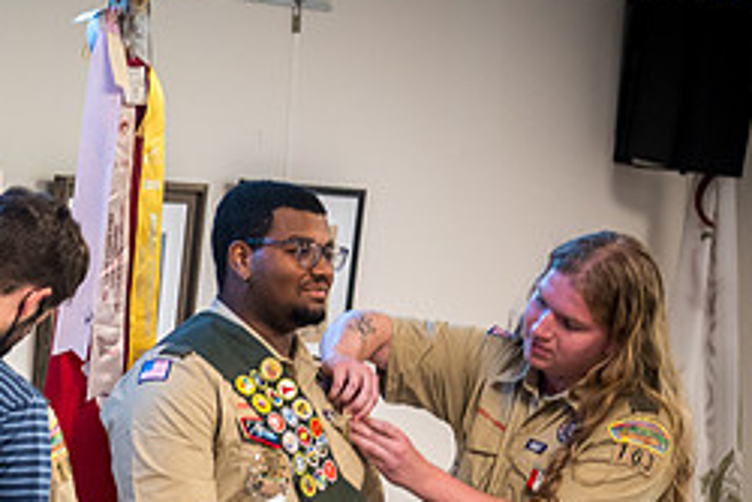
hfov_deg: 7.4
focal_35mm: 278
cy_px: 469
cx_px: 33
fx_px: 5810
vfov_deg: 4.9
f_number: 4
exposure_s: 1/125
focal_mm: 120
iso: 2500
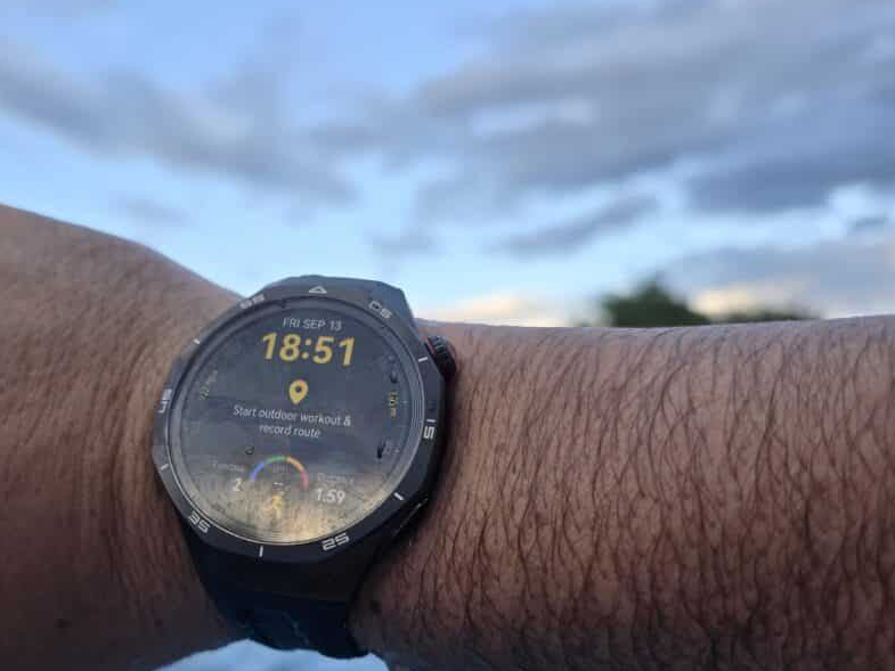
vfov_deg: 46.3
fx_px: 776
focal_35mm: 30
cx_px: 327
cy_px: 427
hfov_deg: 59.1
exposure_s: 1/180
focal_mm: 6.3
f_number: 1.7
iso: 20
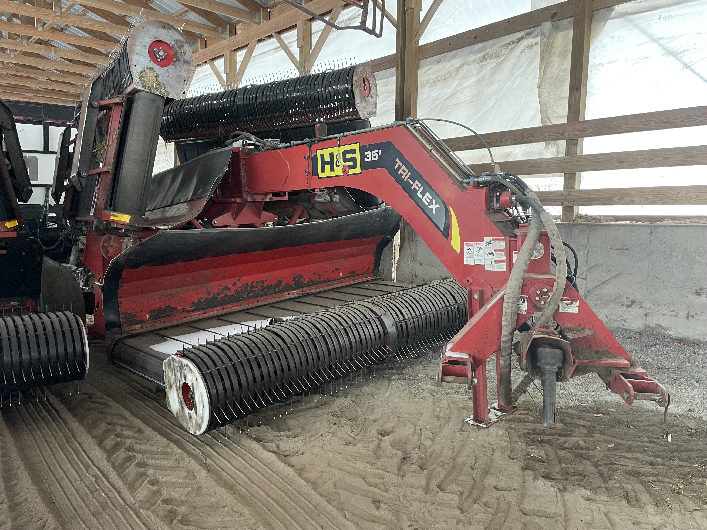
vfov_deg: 53.1
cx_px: 354
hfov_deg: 67.3
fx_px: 531
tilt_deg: -5.5
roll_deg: +0.2
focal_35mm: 26
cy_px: 265
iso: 400
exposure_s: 1/60
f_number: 1.6
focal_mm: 4.2
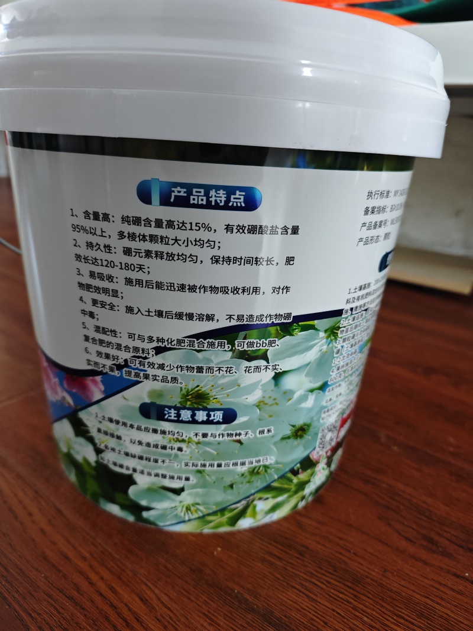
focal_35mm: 23
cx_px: 236
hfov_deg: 58.9
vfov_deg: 73.9
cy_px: 316
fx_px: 419
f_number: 1.6
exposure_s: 1/33.3
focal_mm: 6.55
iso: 1000
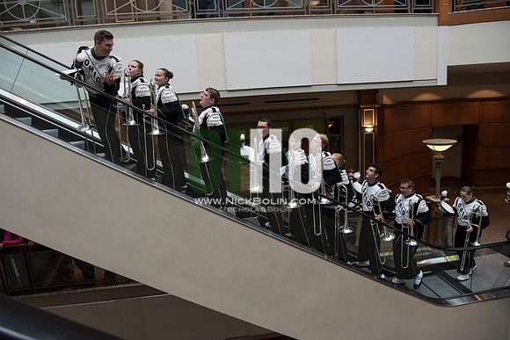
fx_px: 340
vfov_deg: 53.2
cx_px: 255
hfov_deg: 73.7
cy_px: 170
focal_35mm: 24
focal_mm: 24
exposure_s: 1/160
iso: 640
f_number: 6.3
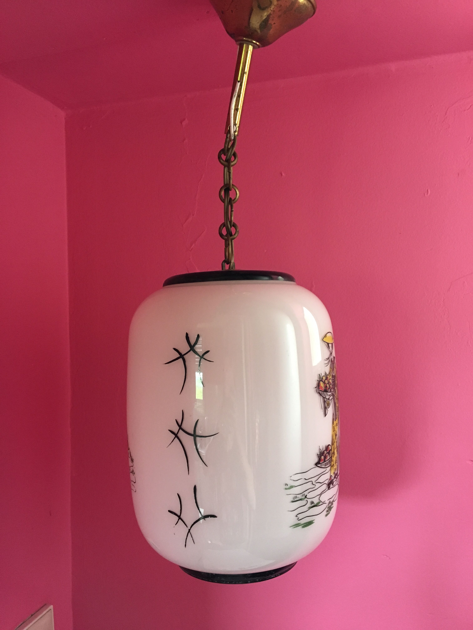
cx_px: 236
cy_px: 315
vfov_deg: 61.7
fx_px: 528
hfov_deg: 48.2
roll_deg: +1.1
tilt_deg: +0.6
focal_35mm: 29
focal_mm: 4.15
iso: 160
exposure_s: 1/33
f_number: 2.2
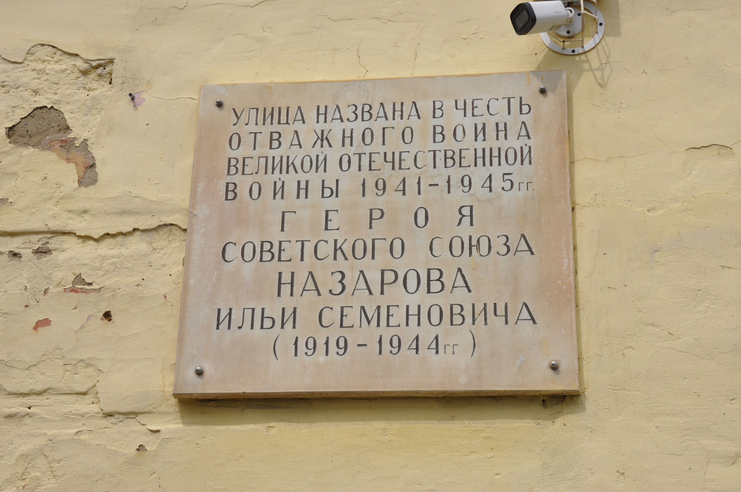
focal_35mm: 68
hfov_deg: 29.9
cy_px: 246
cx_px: 370
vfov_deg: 20.1
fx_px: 1388
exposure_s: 1/200
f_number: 14
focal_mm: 45
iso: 200
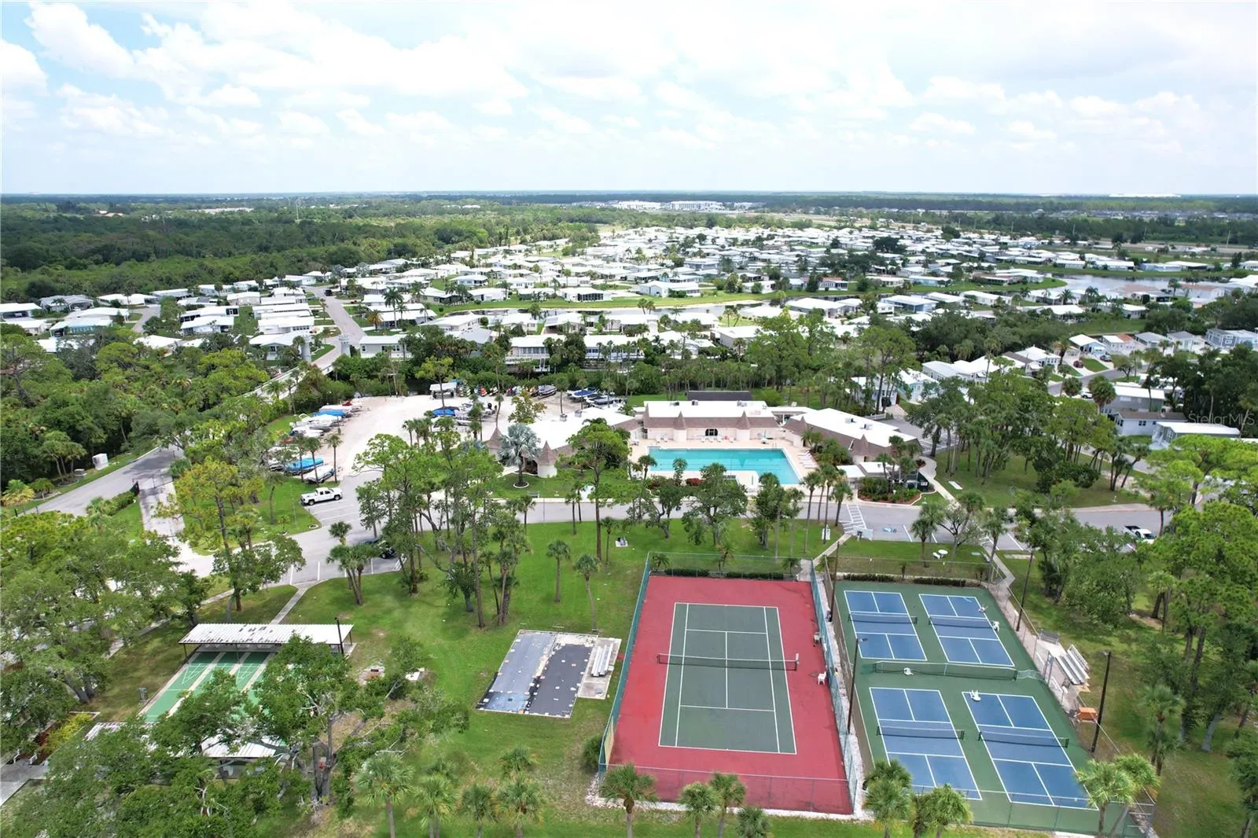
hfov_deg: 78.6
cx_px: 629
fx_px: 769
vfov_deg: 57.2
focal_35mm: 22
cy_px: 419
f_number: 2.8
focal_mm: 8.38
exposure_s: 1/2000
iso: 110
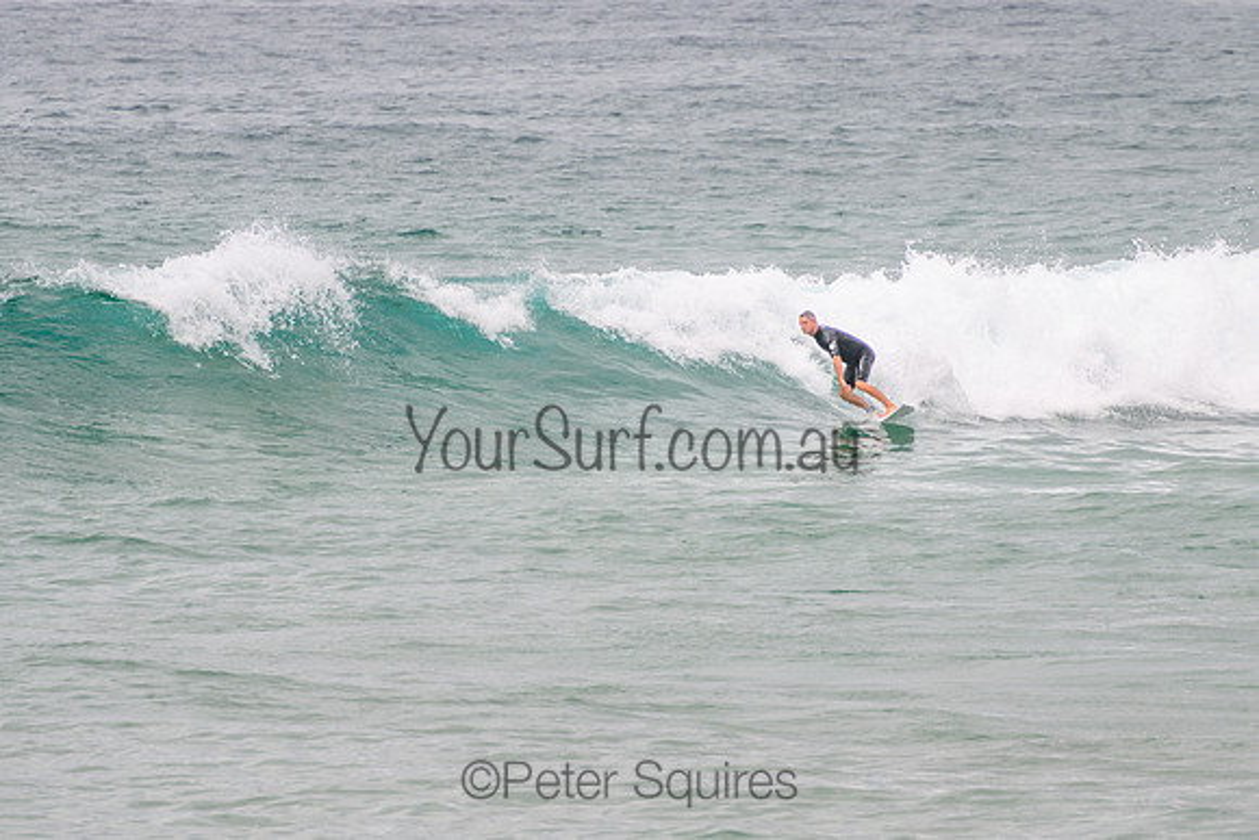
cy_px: 303
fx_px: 19250
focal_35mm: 550
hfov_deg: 3.7
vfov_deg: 2.5
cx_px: 682
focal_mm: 400
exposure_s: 1/2000
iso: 200
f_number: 5.6
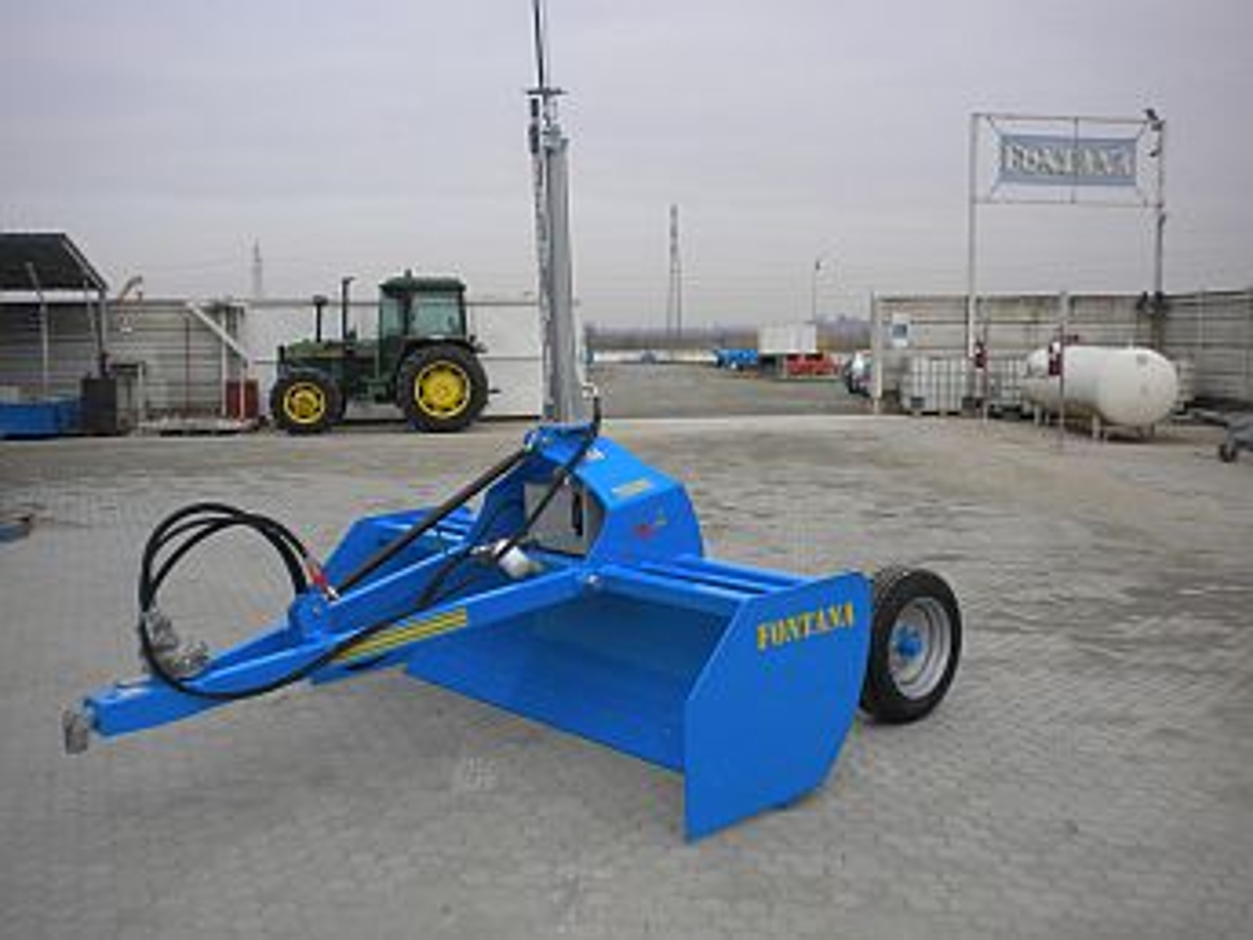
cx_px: 626
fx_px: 1267
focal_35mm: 35
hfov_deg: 52.6
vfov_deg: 40.7
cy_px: 470
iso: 200
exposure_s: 1/700
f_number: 4.6
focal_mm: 6.3
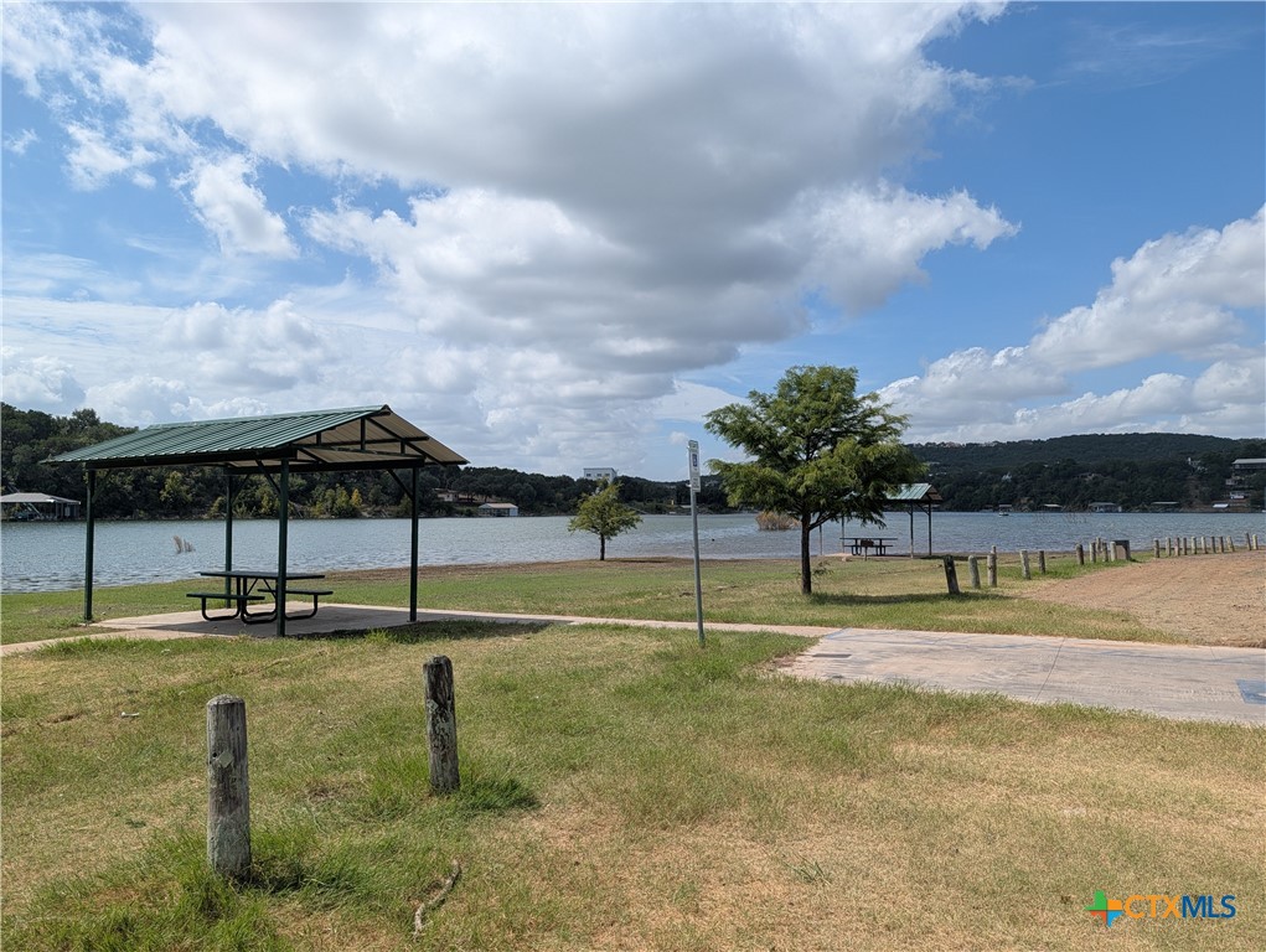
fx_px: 879
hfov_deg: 71.5
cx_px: 633
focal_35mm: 24
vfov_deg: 56.9
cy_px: 476
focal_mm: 6.9
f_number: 1.68
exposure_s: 1/1361
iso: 20
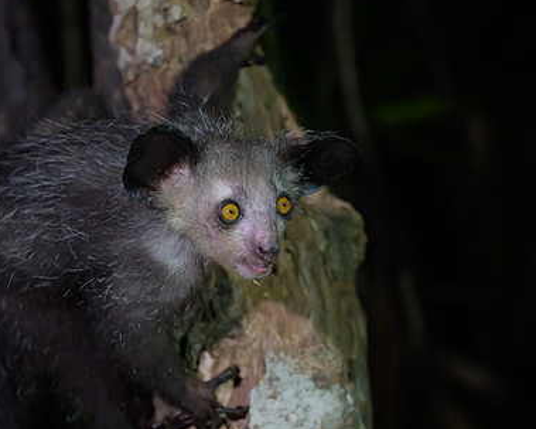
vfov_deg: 14.1
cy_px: 266
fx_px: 1729
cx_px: 222
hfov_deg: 17.6
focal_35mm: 109
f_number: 2.8
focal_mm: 76
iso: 4000
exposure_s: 1/200
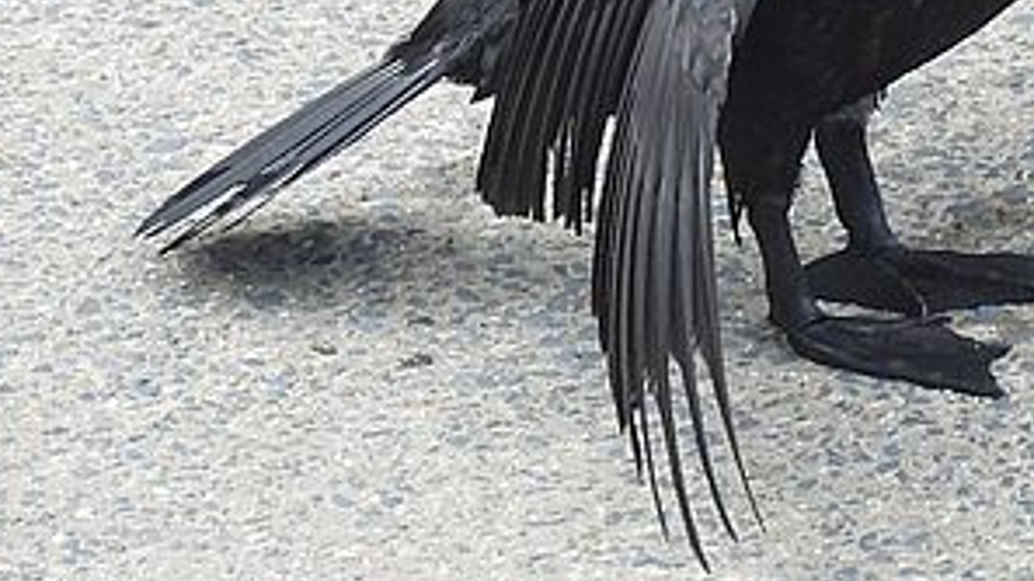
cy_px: -393
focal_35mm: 3524
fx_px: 96611
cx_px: 1010
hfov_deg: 0.6
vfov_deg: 0.3
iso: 400
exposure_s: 1/400
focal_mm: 214
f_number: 6.3
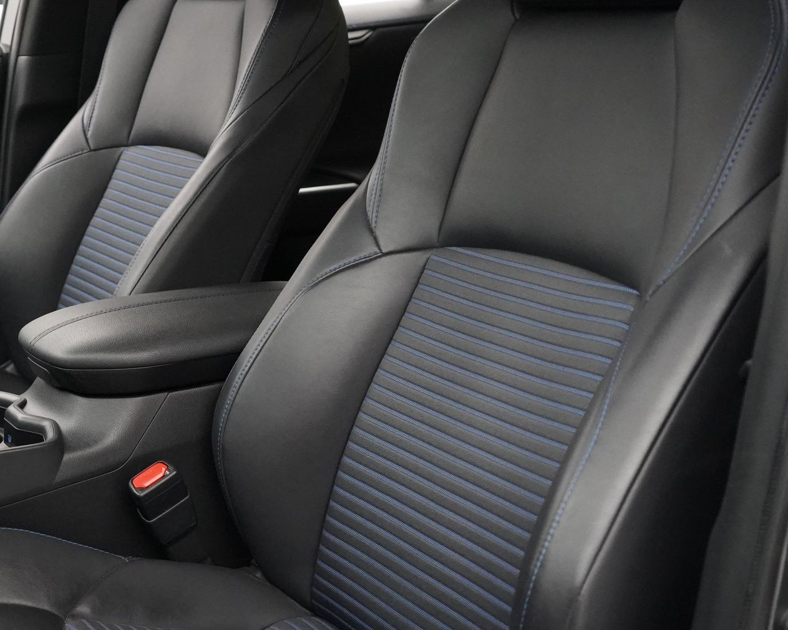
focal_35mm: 52
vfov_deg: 29.1
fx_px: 1213
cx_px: 260
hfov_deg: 35.6
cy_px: 359
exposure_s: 1/160
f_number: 3.5
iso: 8000
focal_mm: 28
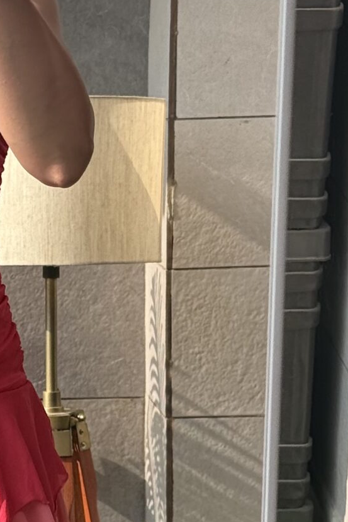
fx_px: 2234
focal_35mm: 154
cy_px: 398
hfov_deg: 8.8
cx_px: -57
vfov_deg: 13.3
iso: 100
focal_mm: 6.76
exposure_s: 1/2415
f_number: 1.78
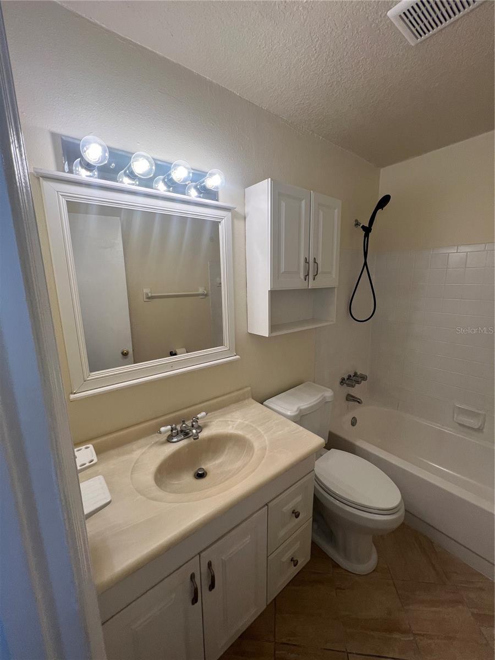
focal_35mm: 13
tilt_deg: -10.7
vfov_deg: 106.2
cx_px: 248
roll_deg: +2.4
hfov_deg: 89.9
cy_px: 330
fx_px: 248
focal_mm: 1.57
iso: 80
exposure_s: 1/120
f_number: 1.8
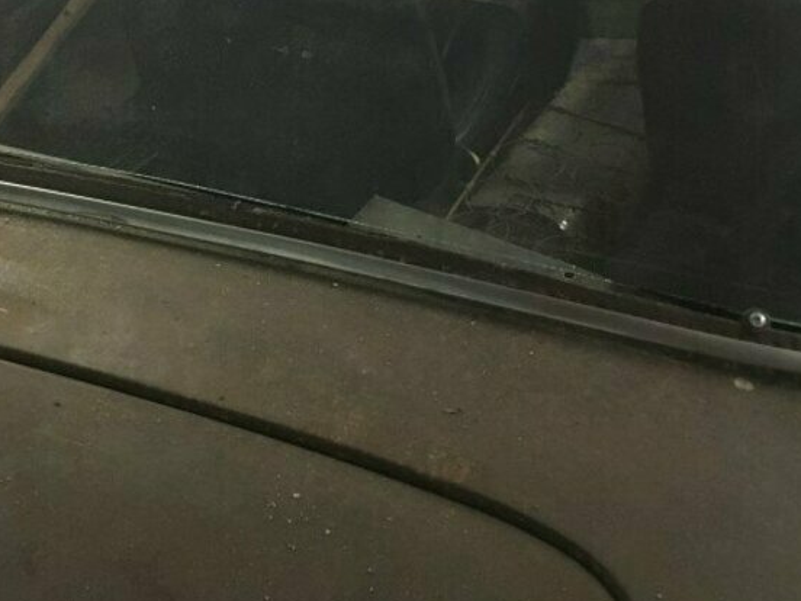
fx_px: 1458
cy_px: 67
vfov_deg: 22.7
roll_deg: +4.6
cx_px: 367
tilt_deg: -23.8
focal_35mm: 63
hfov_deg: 30.7
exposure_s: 1/25
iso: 250
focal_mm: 4.15
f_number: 2.2
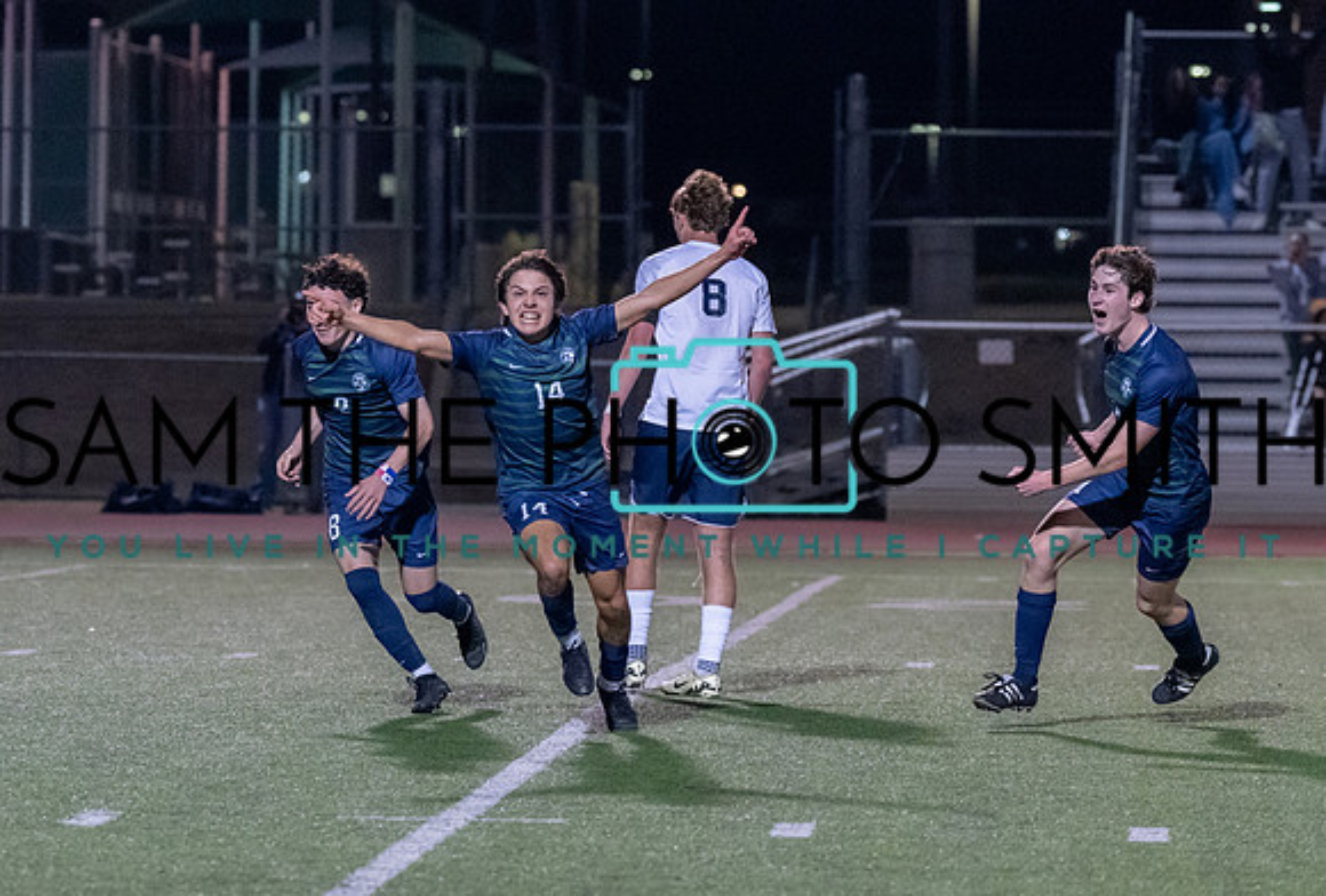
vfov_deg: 6.0
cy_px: 330
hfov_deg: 8.8
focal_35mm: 232
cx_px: 592
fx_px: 8589
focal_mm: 114
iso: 3200
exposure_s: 1/1000
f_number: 2.8
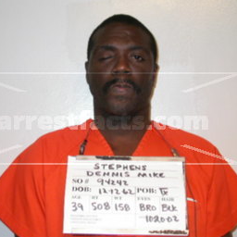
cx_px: 102
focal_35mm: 75
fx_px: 581
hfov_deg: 23.0
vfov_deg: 23.1
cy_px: 119
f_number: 3.1
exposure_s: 1/60.3
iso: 100
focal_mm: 13.1
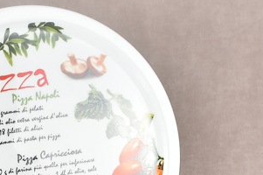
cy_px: 256
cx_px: 98
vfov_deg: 12.5
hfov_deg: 19.5
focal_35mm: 105
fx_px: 764
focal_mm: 21
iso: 800
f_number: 5
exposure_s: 1/125
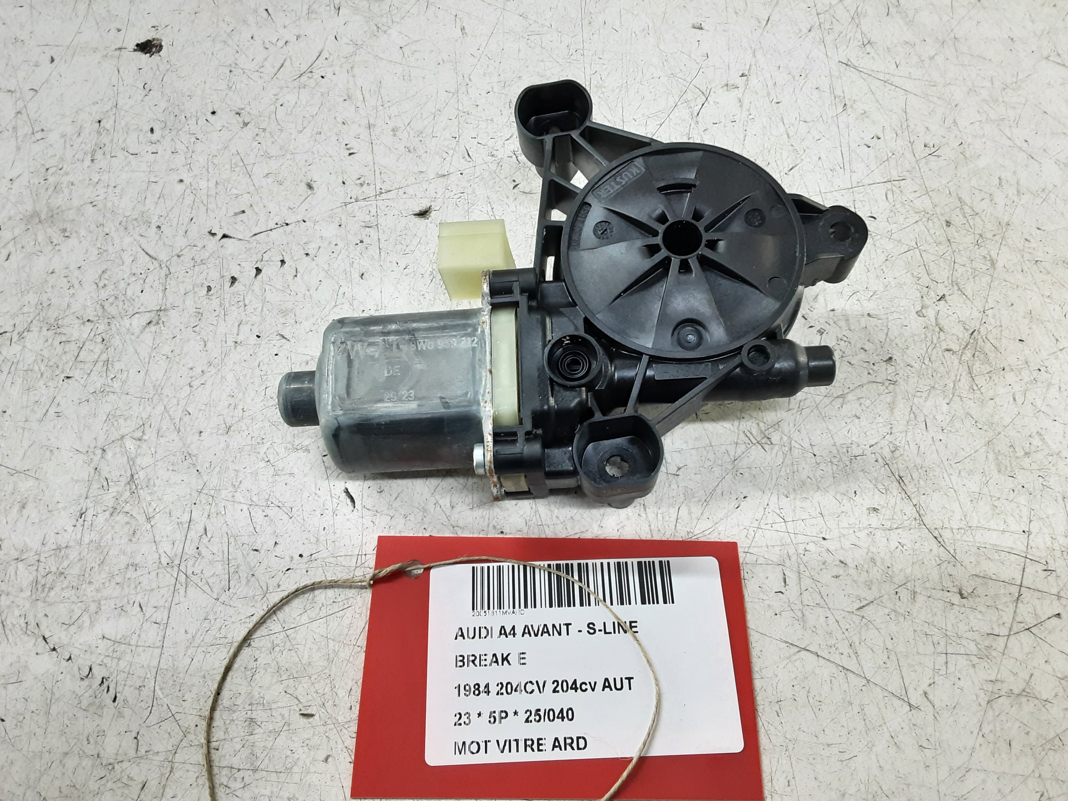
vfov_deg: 51.4
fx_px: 833
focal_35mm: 27
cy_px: 400
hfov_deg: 65.3
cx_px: 534
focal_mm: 2.91
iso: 100
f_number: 1.9
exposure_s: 1/50
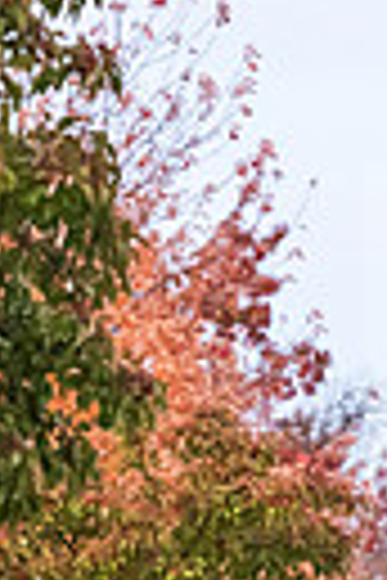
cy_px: 708
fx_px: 9029
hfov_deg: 2.5
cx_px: 230
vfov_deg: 3.7
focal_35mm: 560
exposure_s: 1/200
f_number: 4
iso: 2000
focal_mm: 125
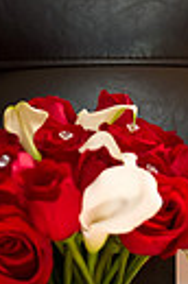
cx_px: 178
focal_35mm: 180
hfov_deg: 7.6
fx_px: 1417
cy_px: 328
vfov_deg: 11.3
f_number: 3.2
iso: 1600
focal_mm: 52
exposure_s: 1/125
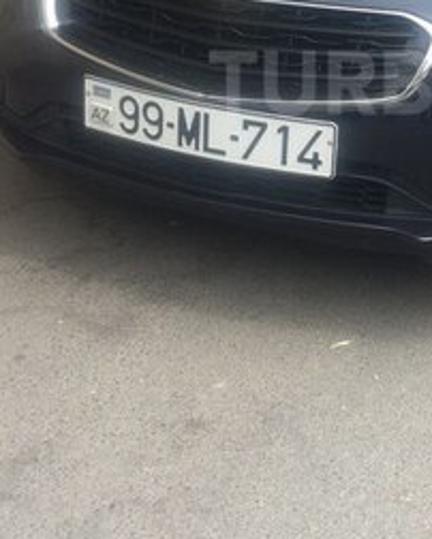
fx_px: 1181
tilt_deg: -17.6
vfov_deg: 25.1
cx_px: 428
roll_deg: -5.2
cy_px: 82
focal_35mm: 74
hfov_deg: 20.1
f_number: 2.2
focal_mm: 4.15
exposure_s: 1/789
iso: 32
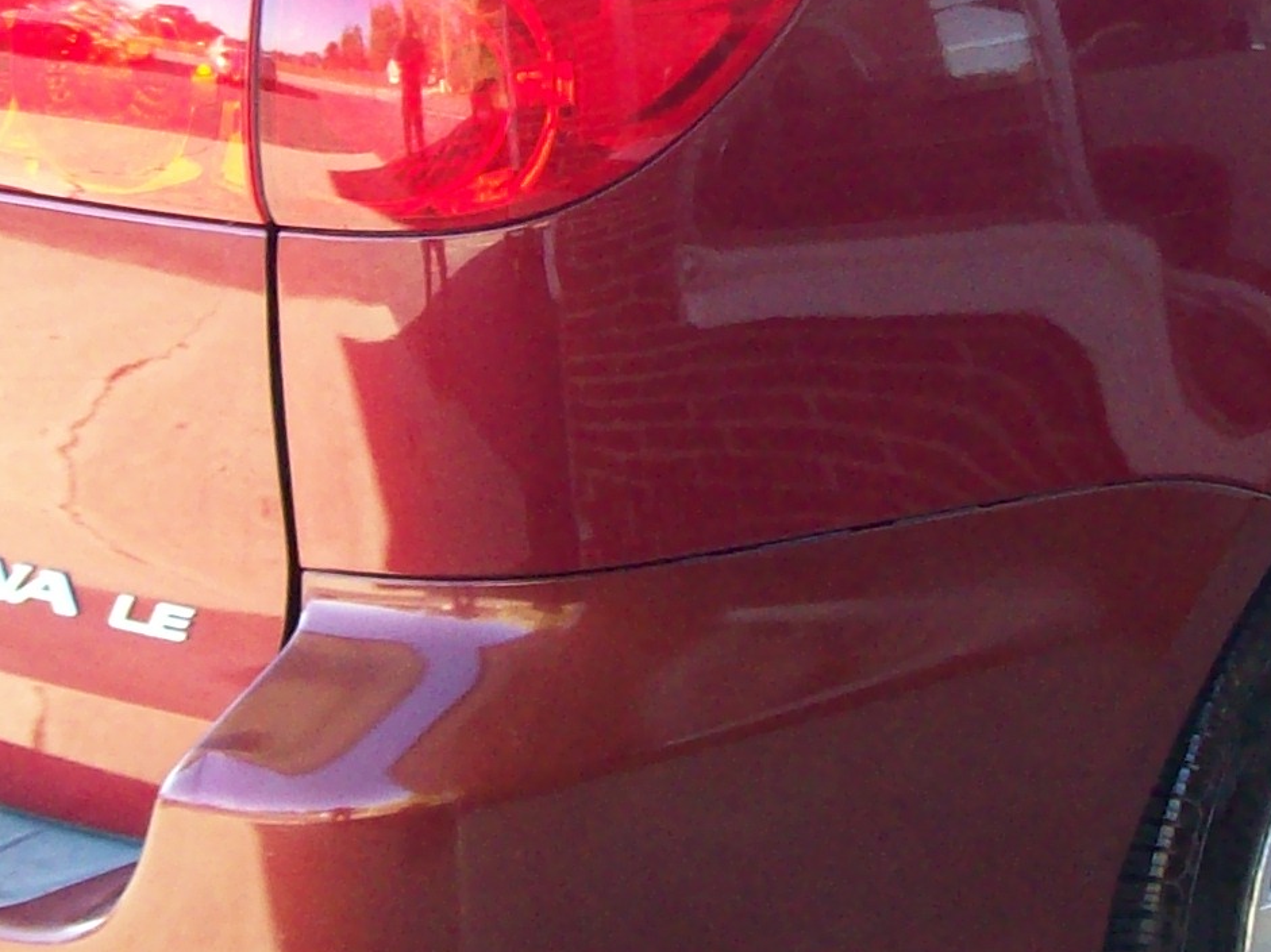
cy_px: 113
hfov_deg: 18.0
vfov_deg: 13.5
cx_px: 875
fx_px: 4001
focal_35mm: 109
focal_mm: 6
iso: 177
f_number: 2.7
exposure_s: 1/128
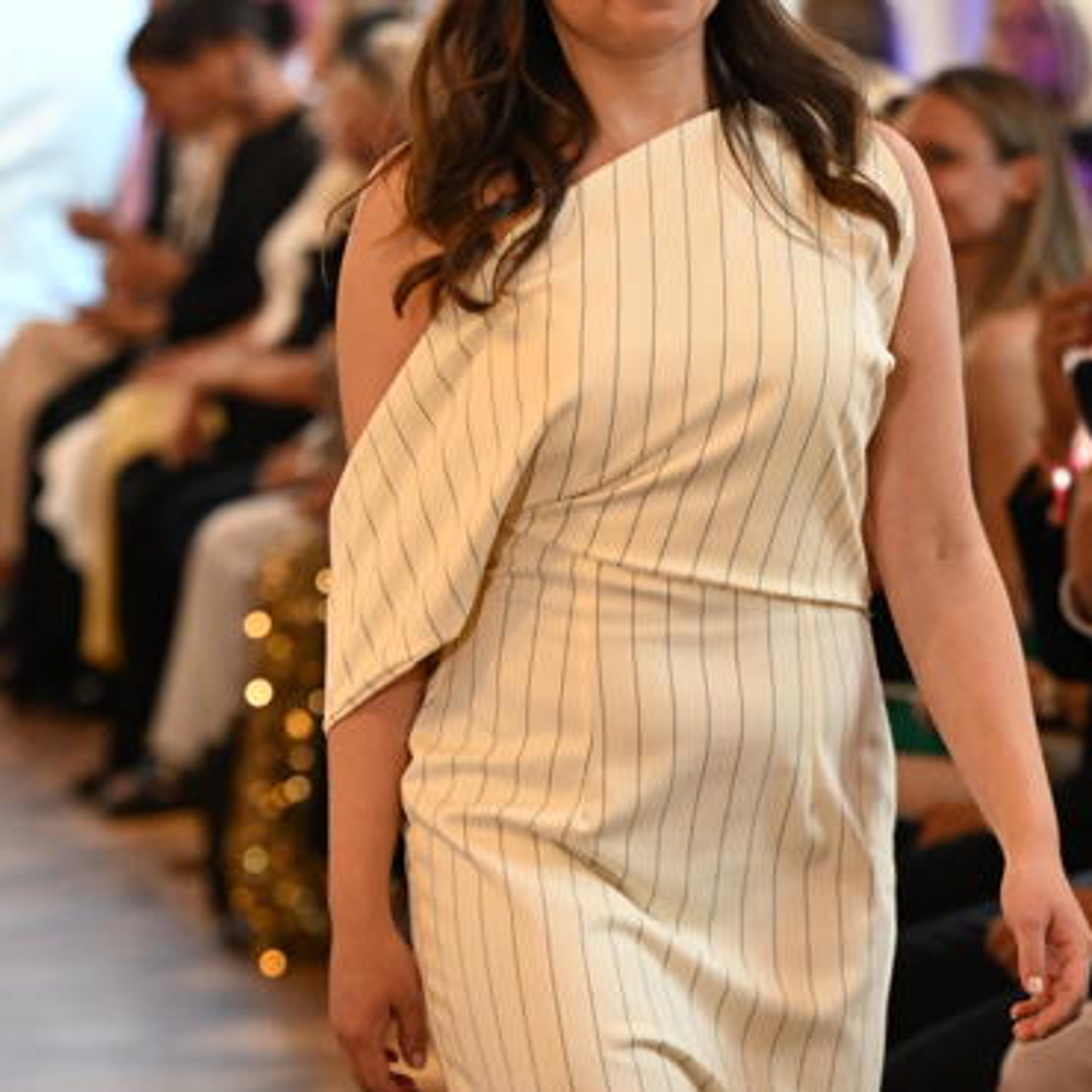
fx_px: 8066
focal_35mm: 226
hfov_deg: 7.7
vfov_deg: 7.7
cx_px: 699
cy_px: 937
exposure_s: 1/800
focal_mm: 95
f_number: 2.8
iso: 3200
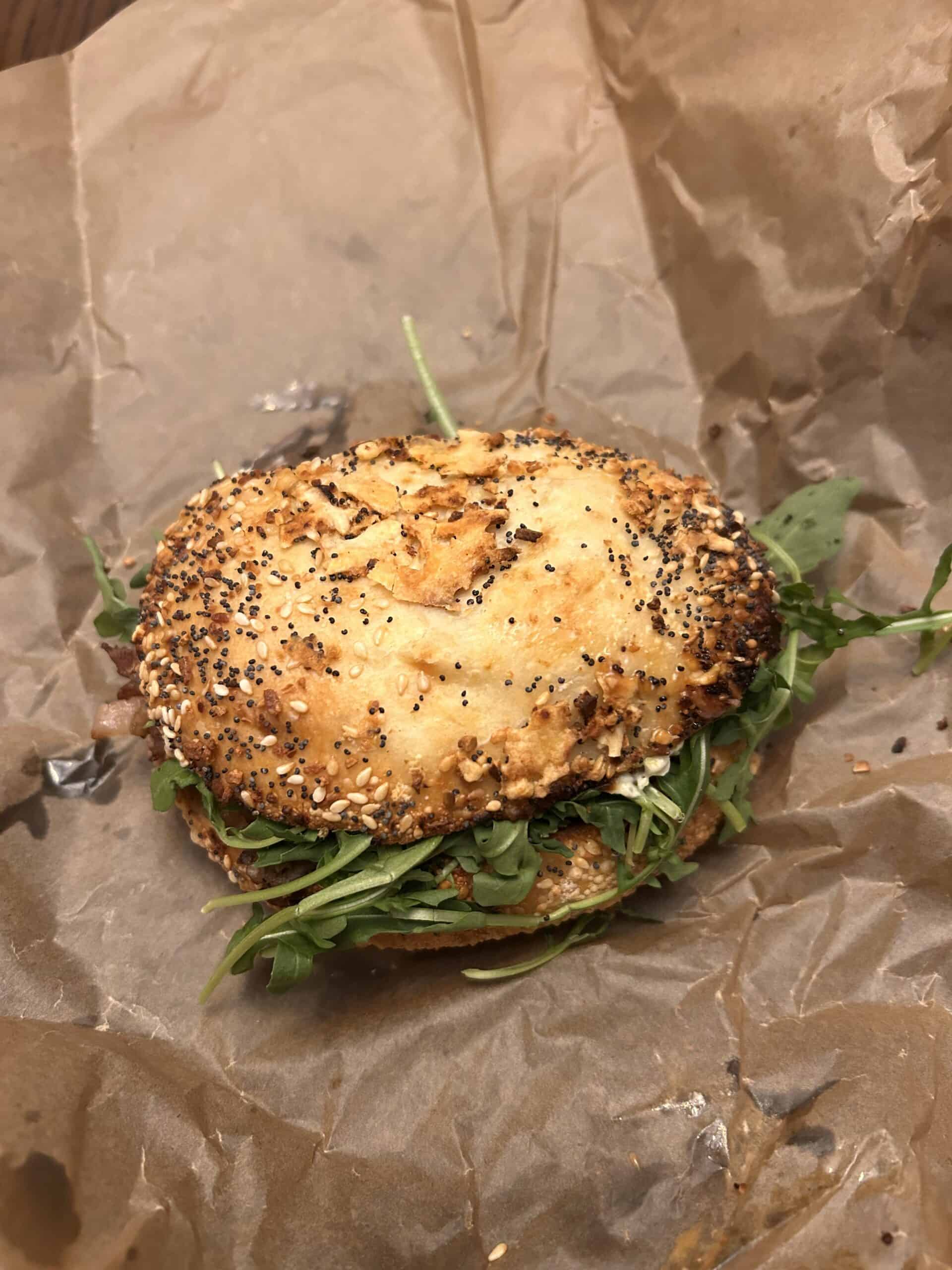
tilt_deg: -58.6
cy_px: 635
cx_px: 476
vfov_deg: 67.3
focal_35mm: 26
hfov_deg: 53.1
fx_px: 953
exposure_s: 1/60
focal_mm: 5.7
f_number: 1.5
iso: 400
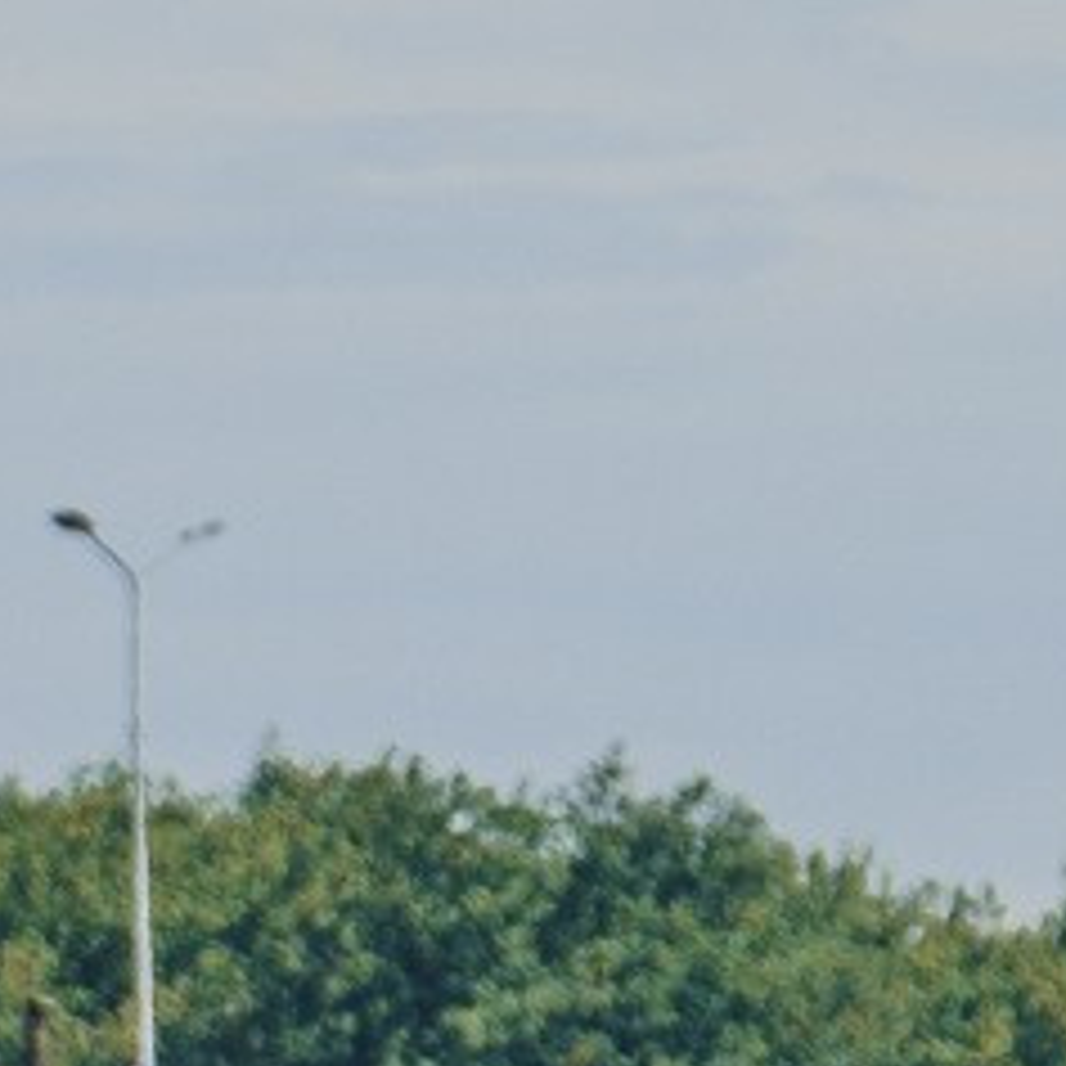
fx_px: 33830
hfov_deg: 1.8
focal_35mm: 971
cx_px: 2922
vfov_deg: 1.8
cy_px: 828
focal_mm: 70
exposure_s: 1/1250
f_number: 4.5
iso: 50
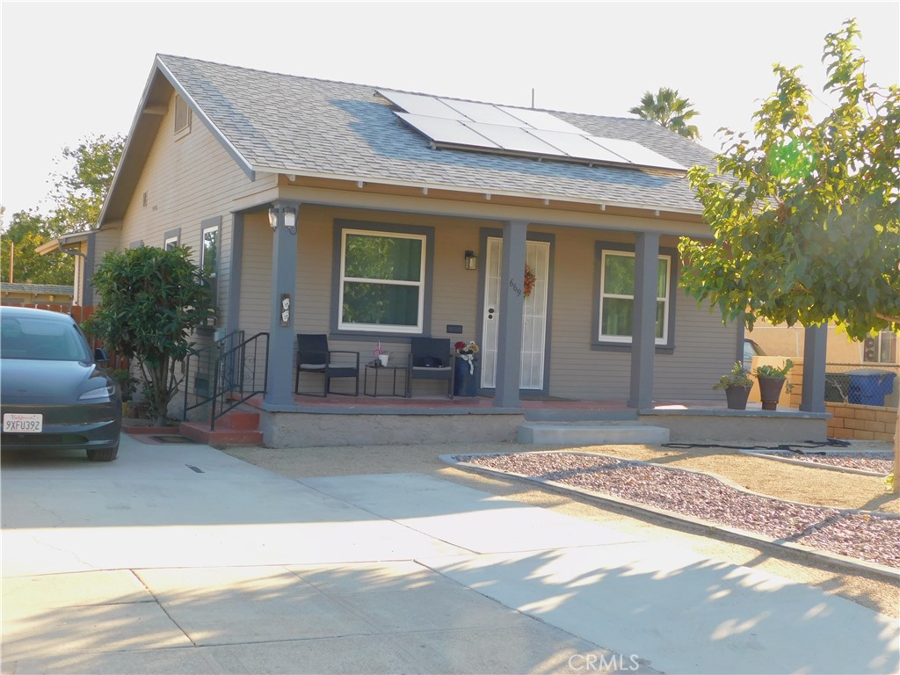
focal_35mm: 45
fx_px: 1170
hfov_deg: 42.1
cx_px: 450
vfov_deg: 32.2
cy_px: 338
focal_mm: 8
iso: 125
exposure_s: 1/200
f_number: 3.7
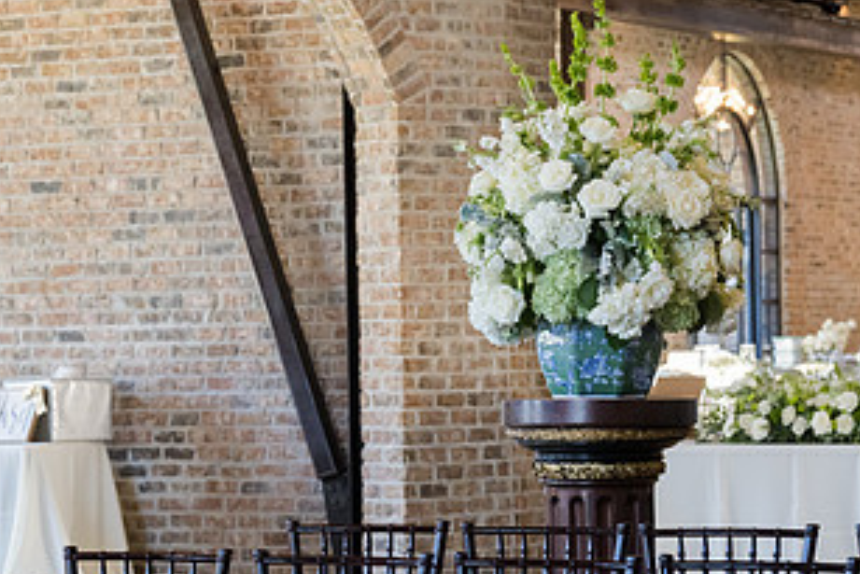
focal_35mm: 146
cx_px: 117
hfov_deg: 13.9
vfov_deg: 9.4
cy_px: 413
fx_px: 3489
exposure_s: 1/125
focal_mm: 74
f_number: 5.6
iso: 2500
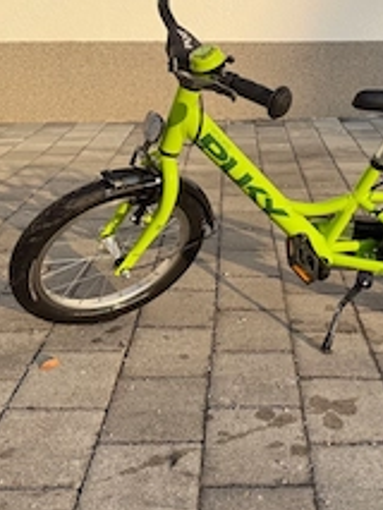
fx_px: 663
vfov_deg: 41.9
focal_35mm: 45
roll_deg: -0.2
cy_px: 204
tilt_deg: -15.2
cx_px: 297
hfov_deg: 31.5
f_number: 1.78
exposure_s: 1/1949
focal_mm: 6.76
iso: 100
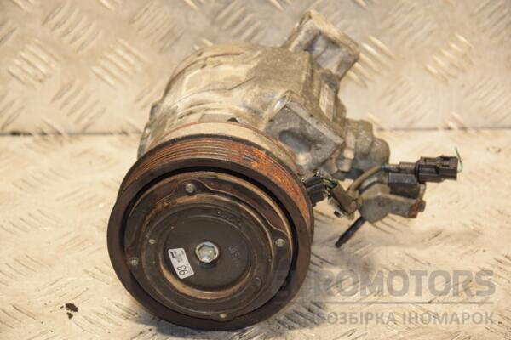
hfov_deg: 15.2
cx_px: 256
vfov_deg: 10.2
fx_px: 1916
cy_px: 170
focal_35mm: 135
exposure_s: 1/100
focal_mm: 90
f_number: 5.6
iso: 800
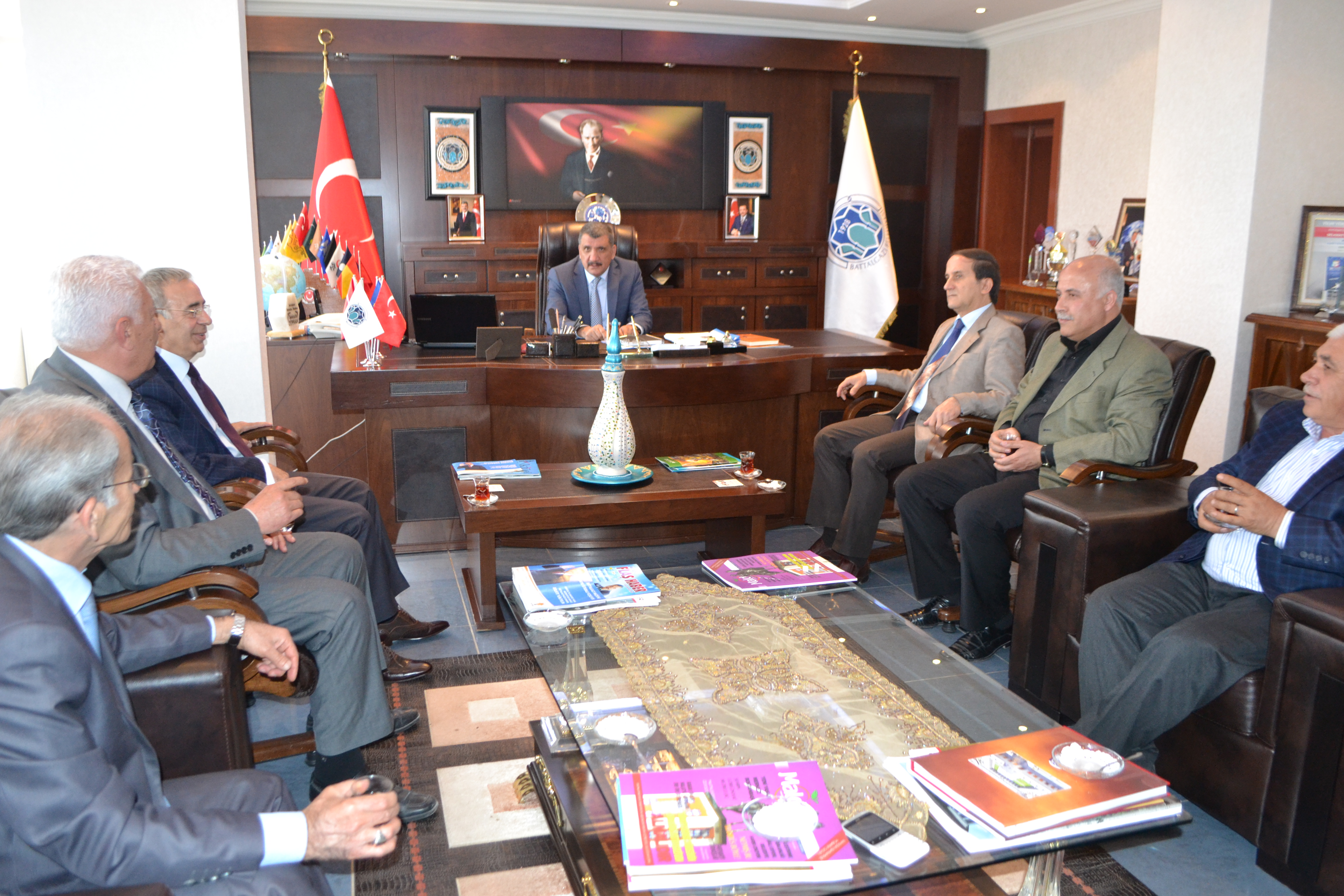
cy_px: 448
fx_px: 1008
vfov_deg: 47.9
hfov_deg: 67.4
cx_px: 672
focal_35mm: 27
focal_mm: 18
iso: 1400
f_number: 3.5
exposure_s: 1/60
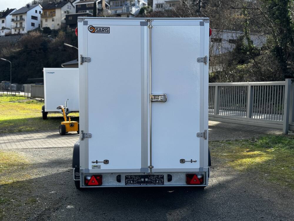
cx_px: 147
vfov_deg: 30.3
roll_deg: -1.7
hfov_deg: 39.7
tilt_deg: -2.5
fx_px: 408
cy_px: 110
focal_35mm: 48
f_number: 1.78
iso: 64
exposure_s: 1/1560
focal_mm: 6.86
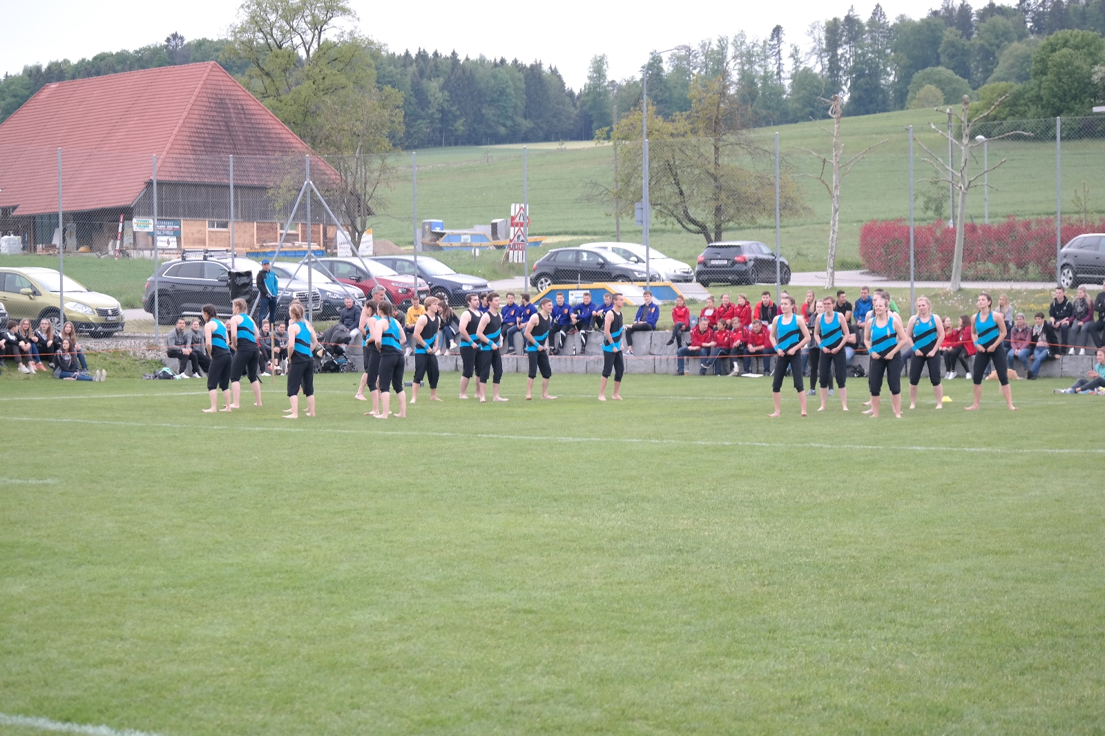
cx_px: 552
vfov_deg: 17.7
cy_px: 368
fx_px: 2363
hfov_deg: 26.3
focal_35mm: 77
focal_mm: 50
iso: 400
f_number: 4
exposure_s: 1/80
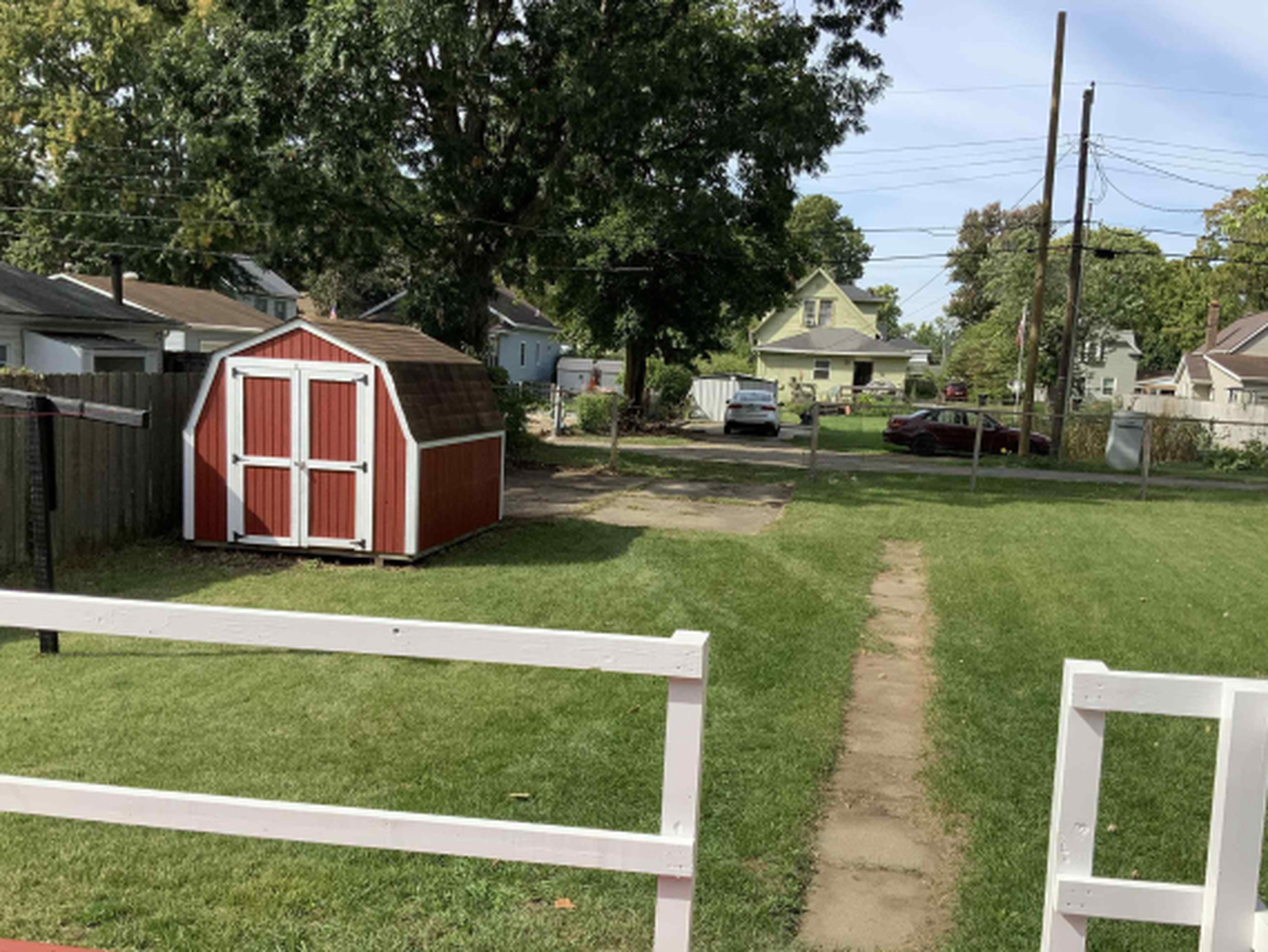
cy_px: 542
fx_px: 1246
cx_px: 674
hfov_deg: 53.9
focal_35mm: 34
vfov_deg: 41.7
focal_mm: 3
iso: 16
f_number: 1.8
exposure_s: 1/1250
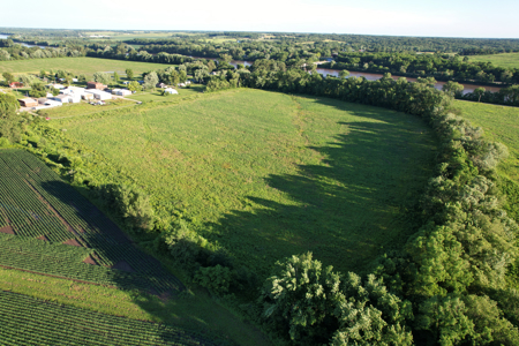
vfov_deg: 57.2
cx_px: 260
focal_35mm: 22
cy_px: 173
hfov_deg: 78.6
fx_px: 317
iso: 110
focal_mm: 8.38
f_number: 2.8
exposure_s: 1/500
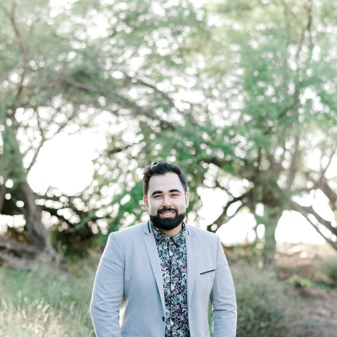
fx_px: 826
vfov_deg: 23.0
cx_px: 171
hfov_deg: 23.1
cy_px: 201
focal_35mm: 75
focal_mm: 58
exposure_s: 1/320
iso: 200
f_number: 2.2
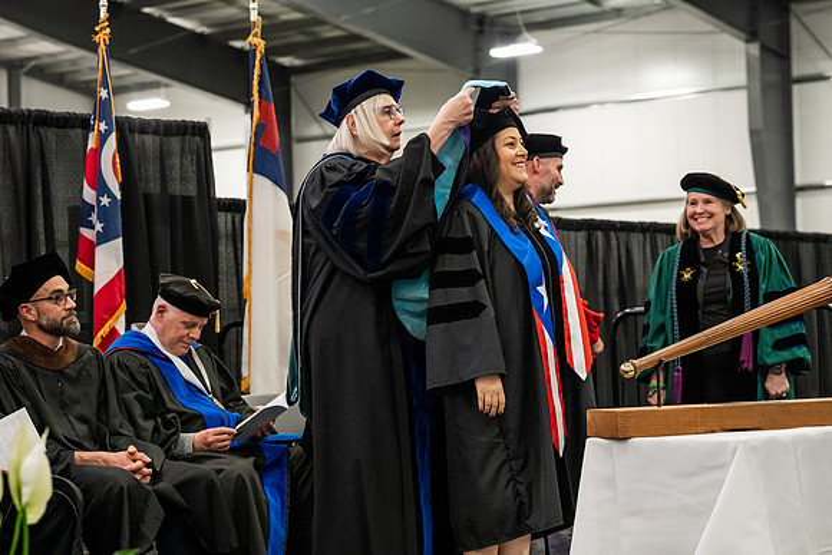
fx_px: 1895
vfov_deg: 16.7
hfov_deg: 24.8
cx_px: 416
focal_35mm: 82
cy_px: 278
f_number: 5
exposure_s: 1/250
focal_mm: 82
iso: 6400
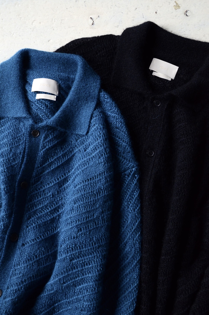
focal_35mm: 39
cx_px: 104
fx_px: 341
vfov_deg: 49.6
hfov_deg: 34.1
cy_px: 158
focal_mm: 26
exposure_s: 1/50
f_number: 4.5
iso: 1250
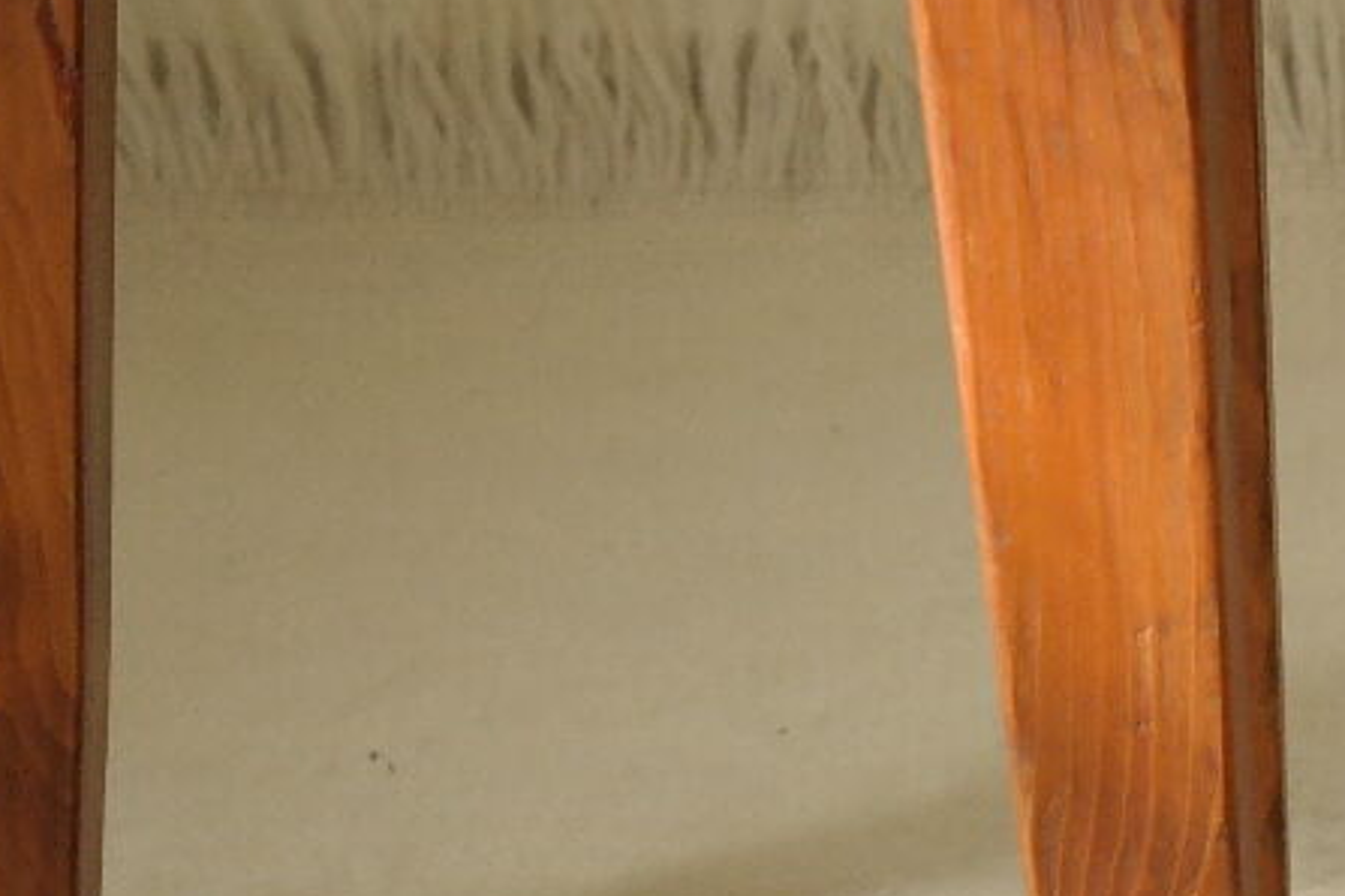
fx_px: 9975
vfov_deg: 5.1
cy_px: 96
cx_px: 1450
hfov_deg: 7.7
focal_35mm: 267
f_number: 5.6
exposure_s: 1/30
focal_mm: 45
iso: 800
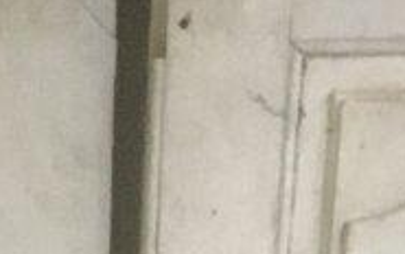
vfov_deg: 6.0
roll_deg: -1.3
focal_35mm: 213
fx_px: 2353
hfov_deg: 9.6
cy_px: 534
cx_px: -175
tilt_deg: -16.1
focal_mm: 3.3
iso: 250
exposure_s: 1/17
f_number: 2.4
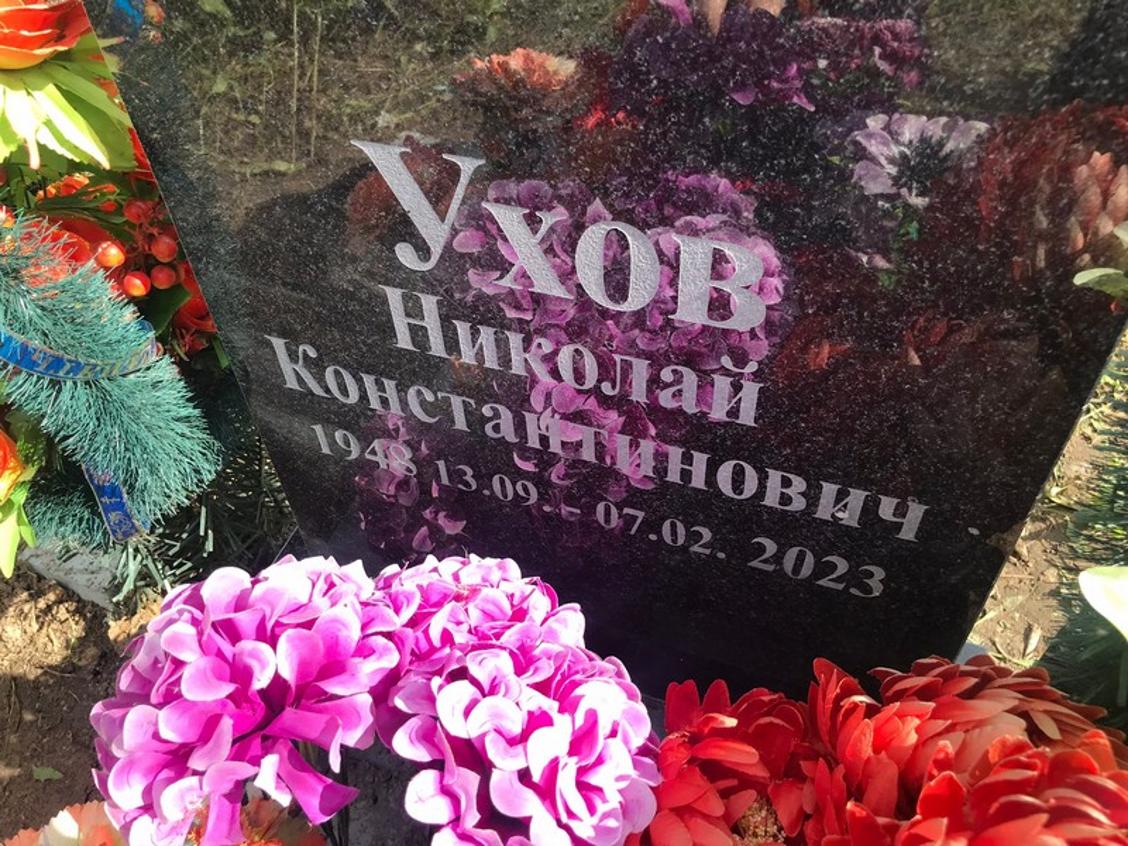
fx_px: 912
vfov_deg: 49.7
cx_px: 564
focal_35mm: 28
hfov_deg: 63.4
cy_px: 423
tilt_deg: -47.1
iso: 20
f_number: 1.8
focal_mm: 3.99
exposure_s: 1/699
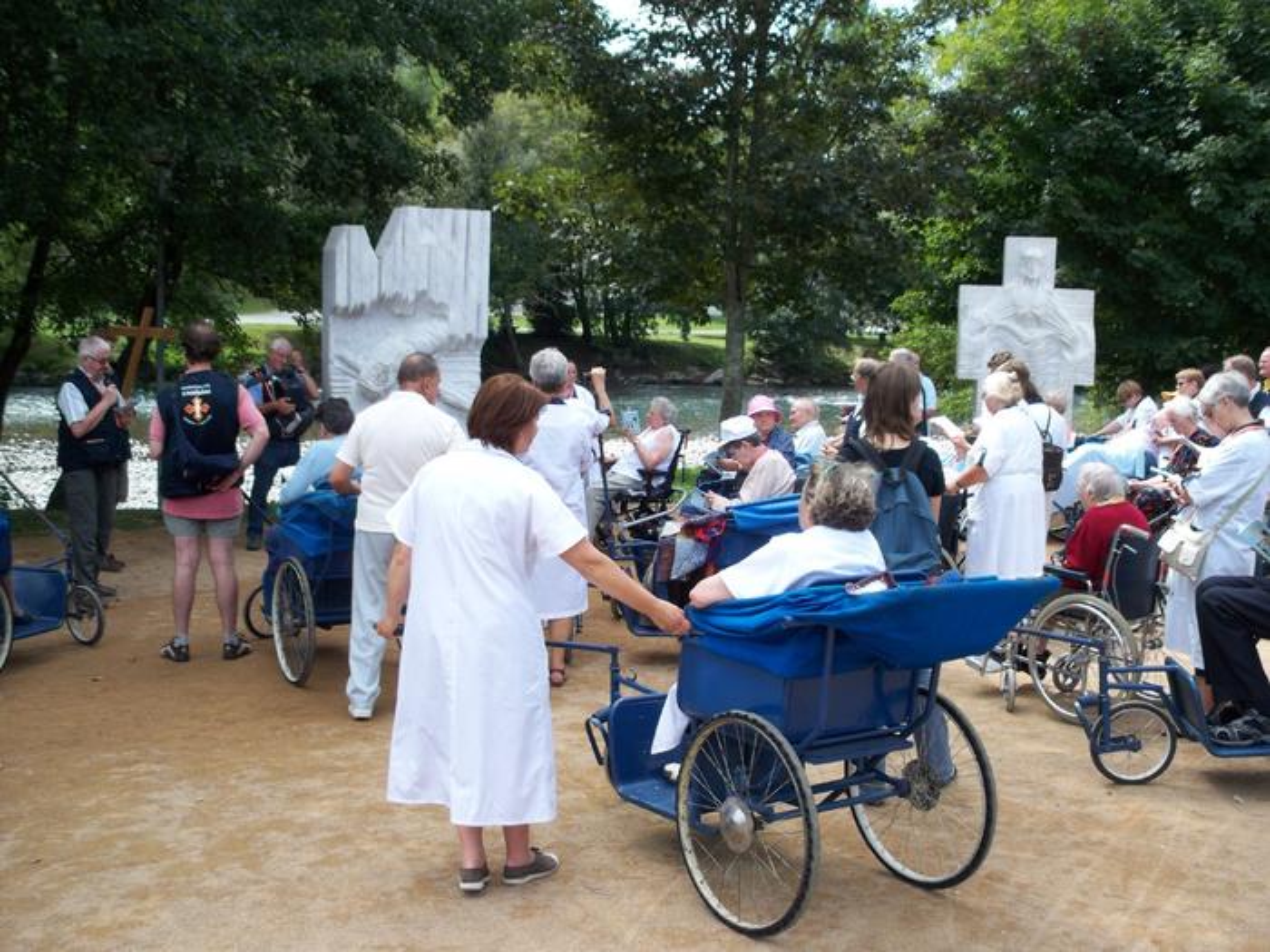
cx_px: 635
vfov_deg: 38.7
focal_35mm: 37
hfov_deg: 50.1
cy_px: 476
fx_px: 1357
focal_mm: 7.9
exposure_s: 1/320
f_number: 3.4
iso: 64
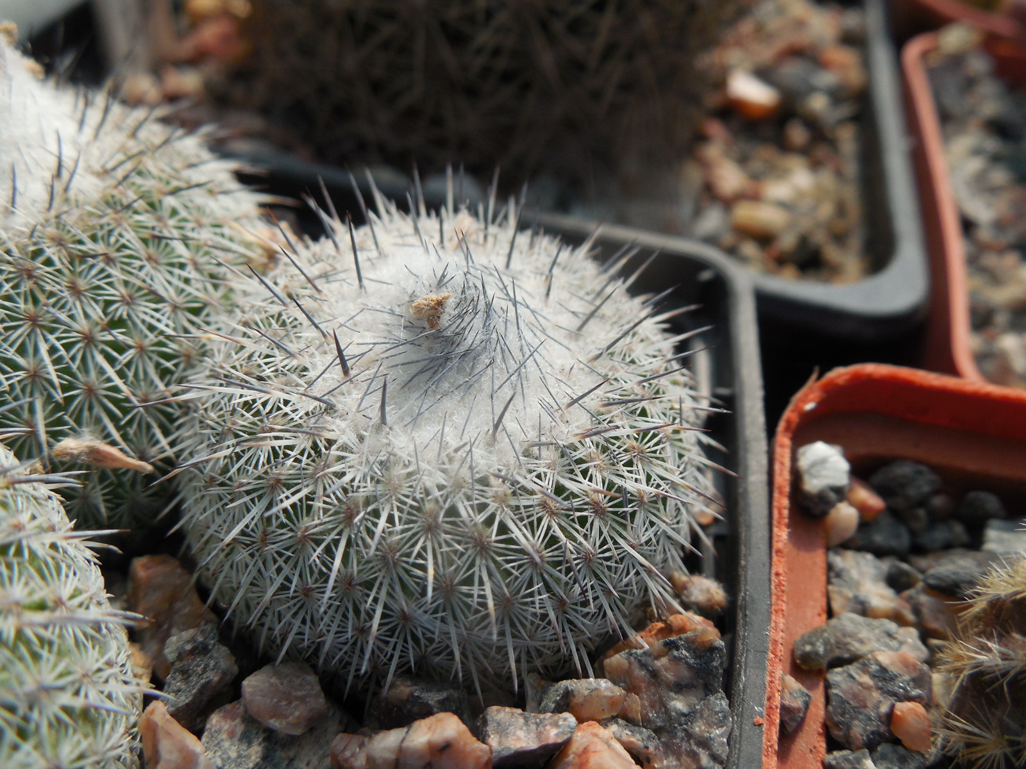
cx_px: 513
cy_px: 384
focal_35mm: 31
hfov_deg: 58.4
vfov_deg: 45.4
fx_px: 919
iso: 125
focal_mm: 5.6
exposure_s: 1/640
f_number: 3.6
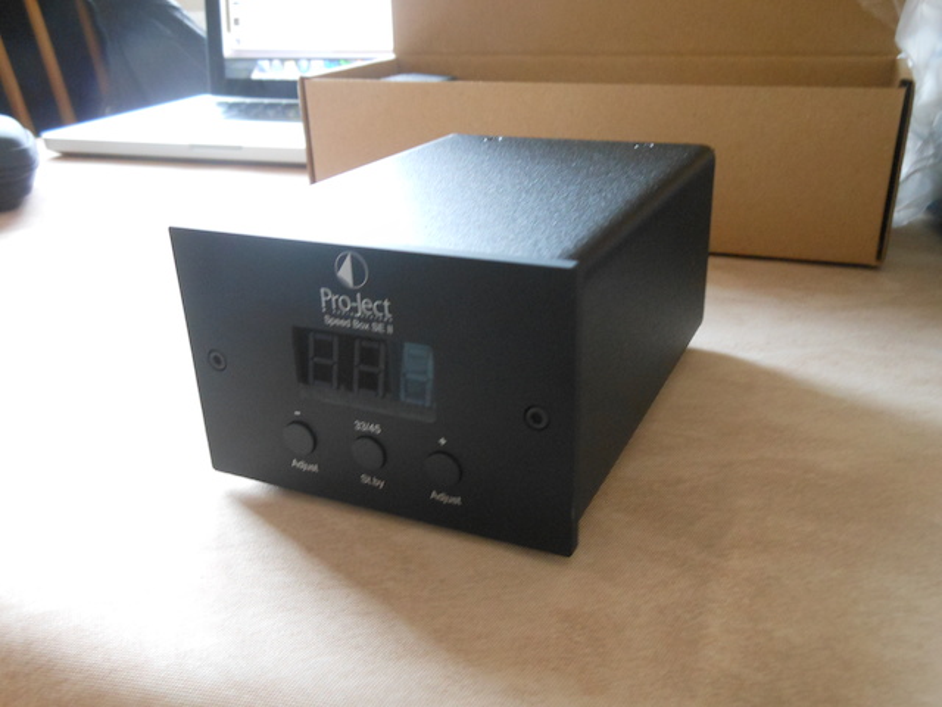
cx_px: 471
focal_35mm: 33
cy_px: 354
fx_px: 898
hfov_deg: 55.4
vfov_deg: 42.9
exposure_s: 1/5
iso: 400
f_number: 3.5
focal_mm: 6
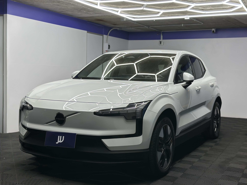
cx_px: 124
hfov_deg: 39.7
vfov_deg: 30.3
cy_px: 92
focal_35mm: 48
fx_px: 343
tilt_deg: -3.8
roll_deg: -0.5
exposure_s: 1/133
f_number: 1.78
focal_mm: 6.86
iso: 64
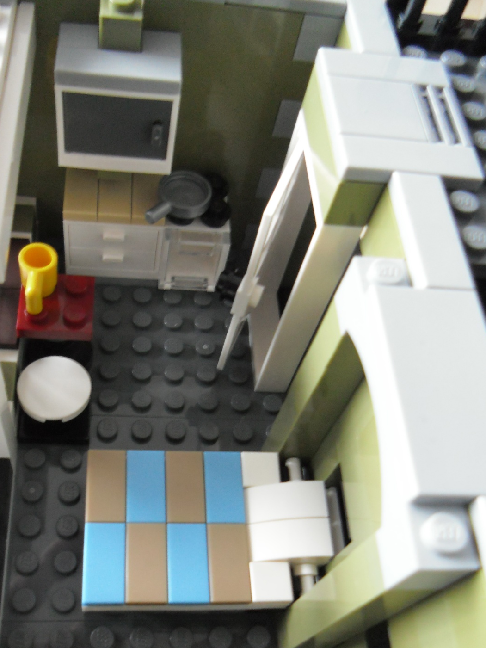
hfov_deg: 38.5
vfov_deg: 49.4
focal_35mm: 37
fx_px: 693
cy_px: 425
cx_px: 195
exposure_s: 1/10
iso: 400
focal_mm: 4.9
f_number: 3.2
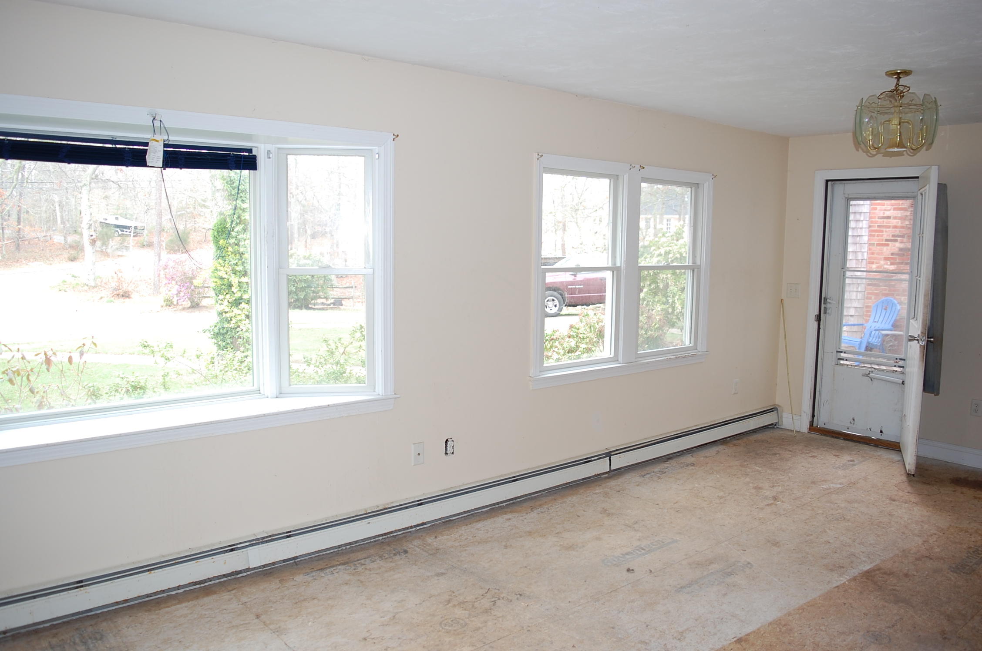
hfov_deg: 67.5
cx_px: 491
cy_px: 326
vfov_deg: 47.8
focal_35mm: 27
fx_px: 735
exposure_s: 1/60
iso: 200
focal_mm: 18
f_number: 3.5
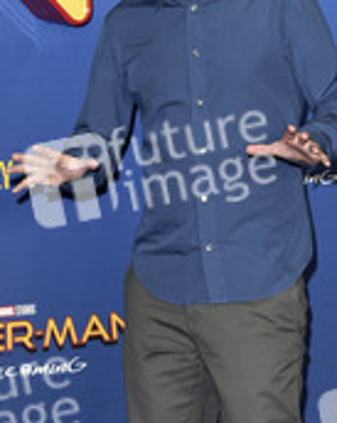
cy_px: 293
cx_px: 223
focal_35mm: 175
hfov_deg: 8.8
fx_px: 2188
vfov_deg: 11.0
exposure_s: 1/250
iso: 1000
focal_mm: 80
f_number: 5.6
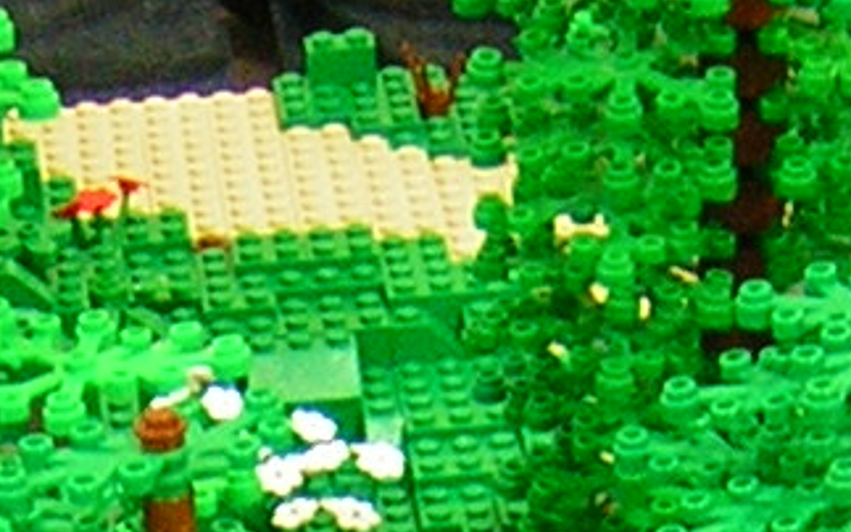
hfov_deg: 9.3
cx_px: 350
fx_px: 5242
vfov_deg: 5.5
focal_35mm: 226
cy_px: 1509
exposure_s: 1/5.7
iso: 101
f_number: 2.8
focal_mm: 5.6
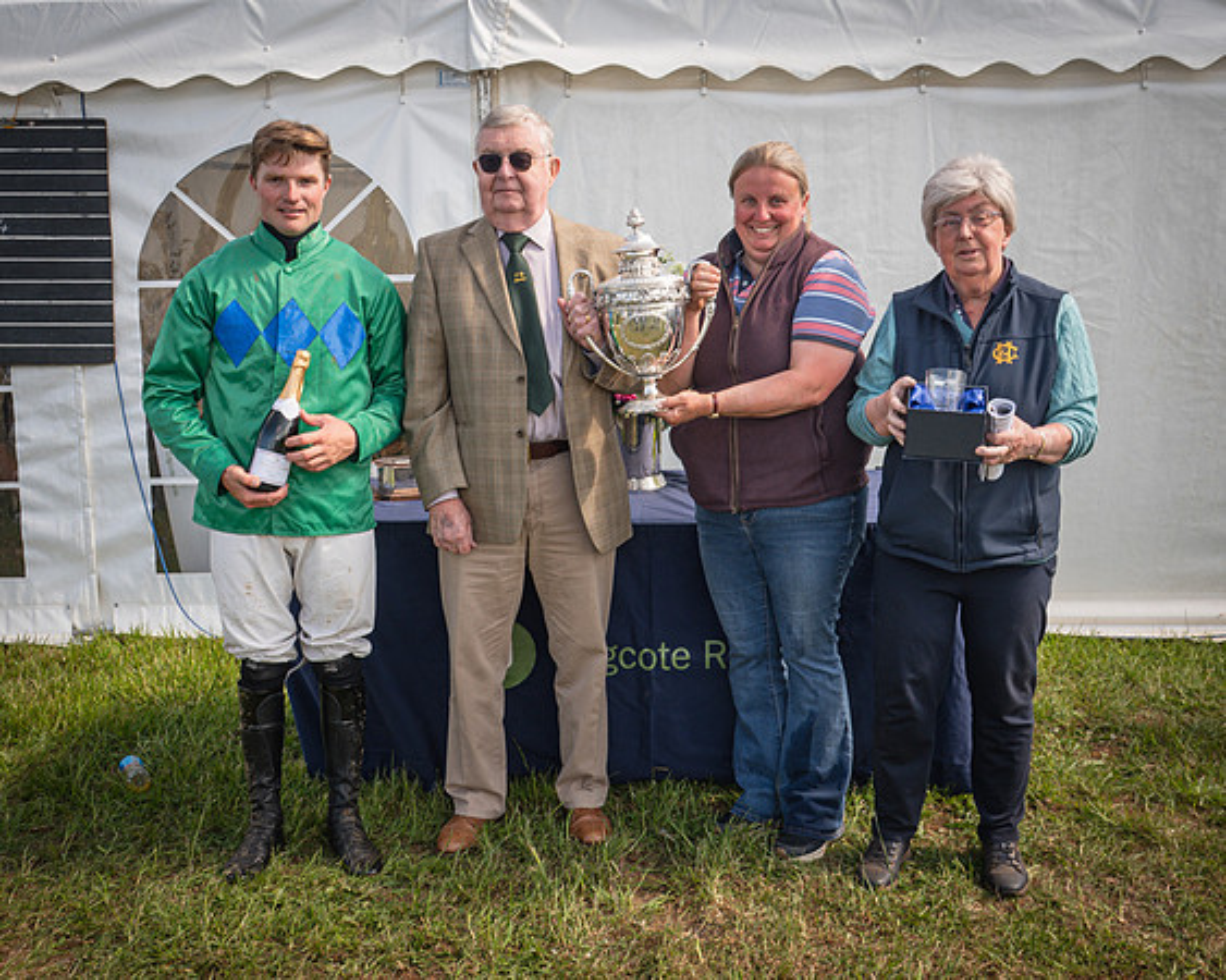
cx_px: 613
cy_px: 490
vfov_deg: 36.9
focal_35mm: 41
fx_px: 1471
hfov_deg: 45.3
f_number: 8
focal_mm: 24
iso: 100
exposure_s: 1/60
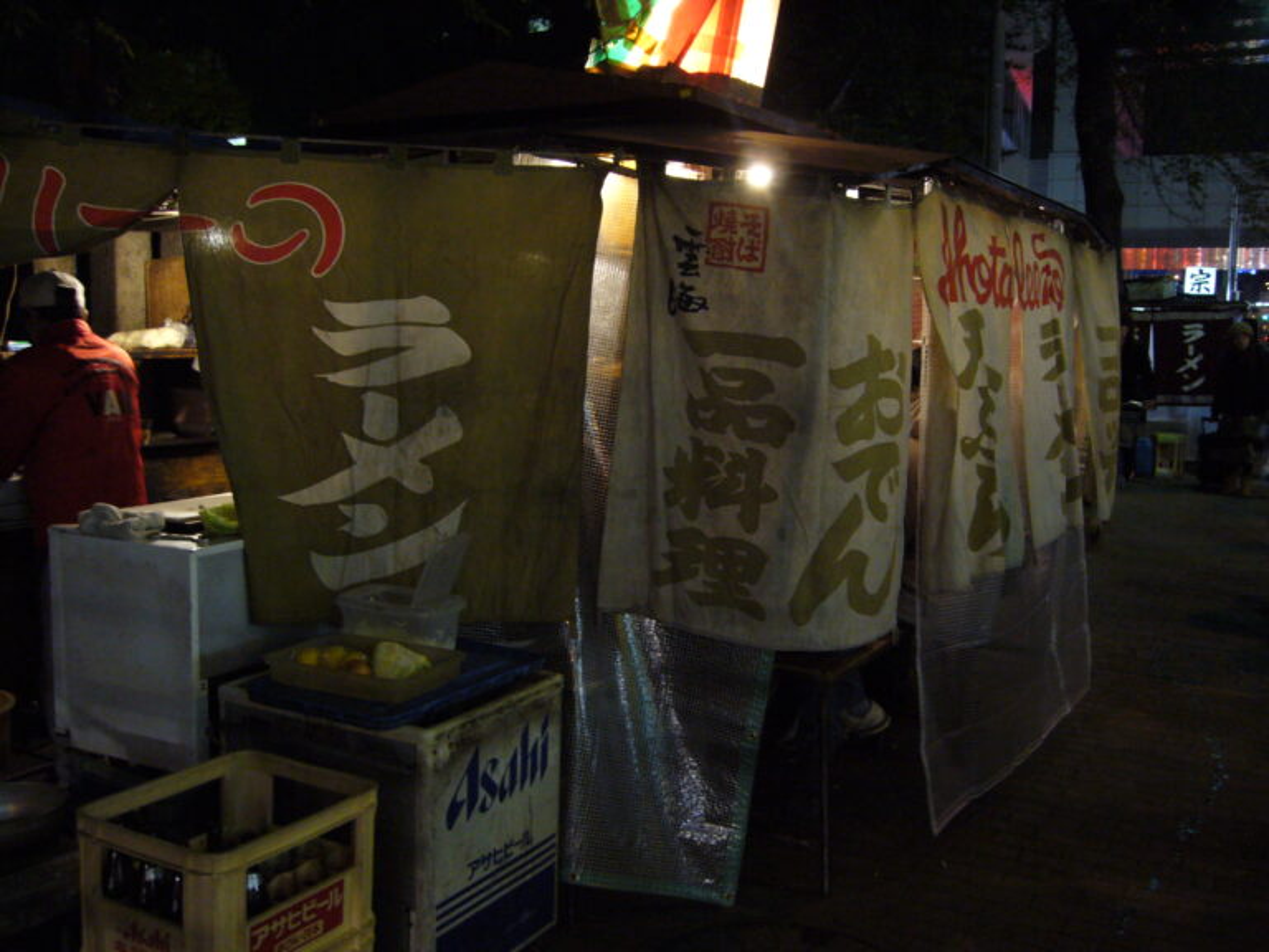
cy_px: 476
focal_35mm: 35
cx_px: 634
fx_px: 1283
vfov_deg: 40.7
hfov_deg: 52.6
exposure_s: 1/8
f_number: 2.8
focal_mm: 5.8
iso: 200
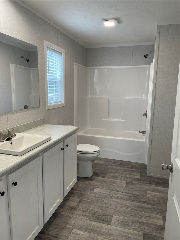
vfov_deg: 67.3
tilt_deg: -9.5
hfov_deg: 53.1
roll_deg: -0.1
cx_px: 90
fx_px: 180
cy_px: 120
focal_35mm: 26
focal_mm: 4.2
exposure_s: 1/120
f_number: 1.6
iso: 100
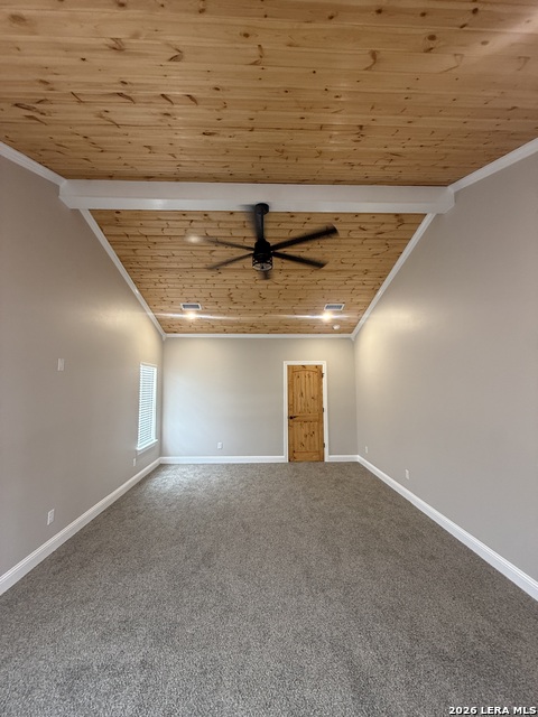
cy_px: 358
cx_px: 269
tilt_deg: +5.0
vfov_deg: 102.1
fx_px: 290
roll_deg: -0.5
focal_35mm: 14
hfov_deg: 85.7
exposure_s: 1/60
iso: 250
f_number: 2.2
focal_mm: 2.22
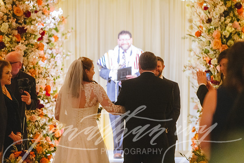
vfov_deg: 7.0
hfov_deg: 10.5
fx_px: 1322
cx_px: 122
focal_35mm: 195
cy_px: 82
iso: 7200
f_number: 2.8
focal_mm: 195
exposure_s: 1/125
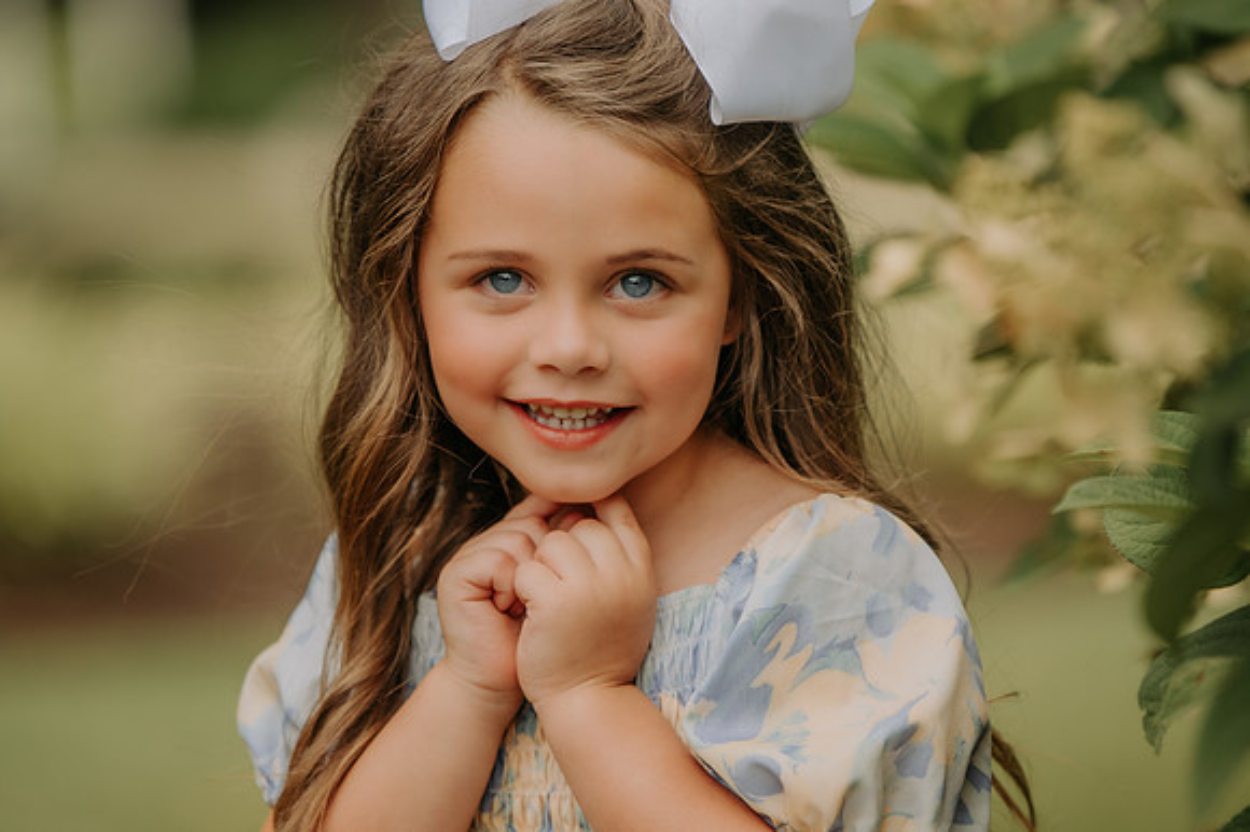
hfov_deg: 6.9
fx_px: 10410
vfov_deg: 4.6
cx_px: 625
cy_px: 416
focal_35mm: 300
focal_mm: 200
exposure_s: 1/400
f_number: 2.8
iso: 200
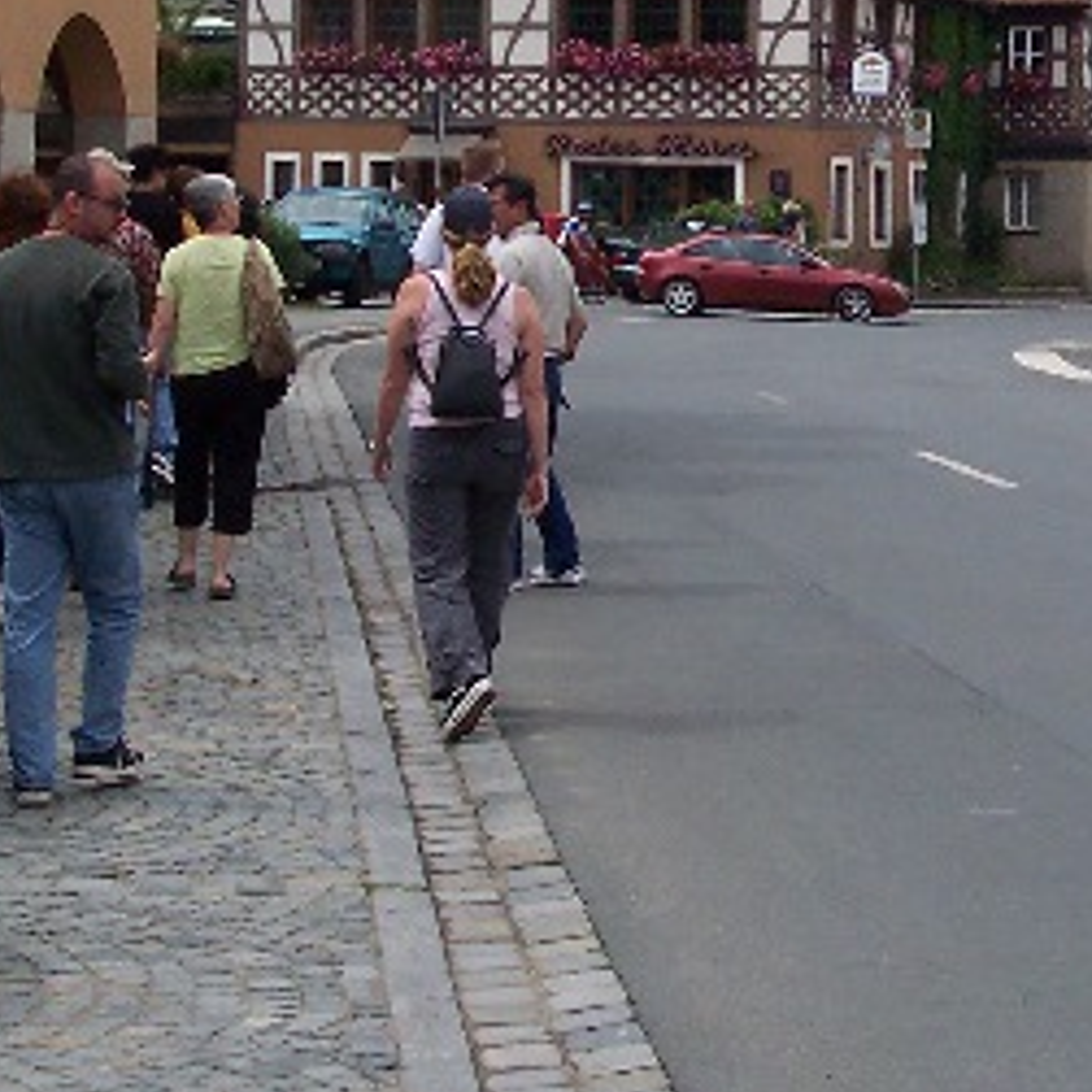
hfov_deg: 16.1
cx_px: 927
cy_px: -39
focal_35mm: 107
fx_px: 3819
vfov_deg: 15.9
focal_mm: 8
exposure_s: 1/700
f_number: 4.8
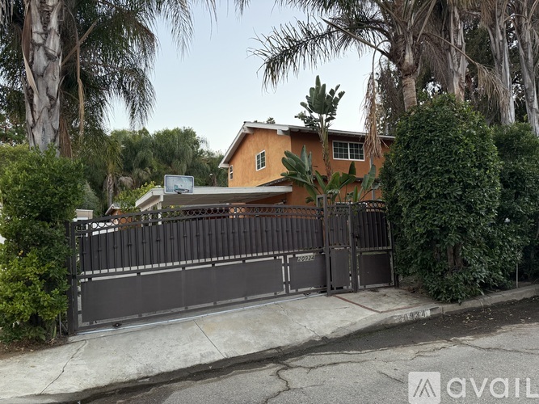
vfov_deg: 56.8
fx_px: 374
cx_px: 270
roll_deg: +2.0
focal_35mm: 24
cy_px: 202
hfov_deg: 71.6
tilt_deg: +5.2
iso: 200
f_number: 1.78
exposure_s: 1/87
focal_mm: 6.76
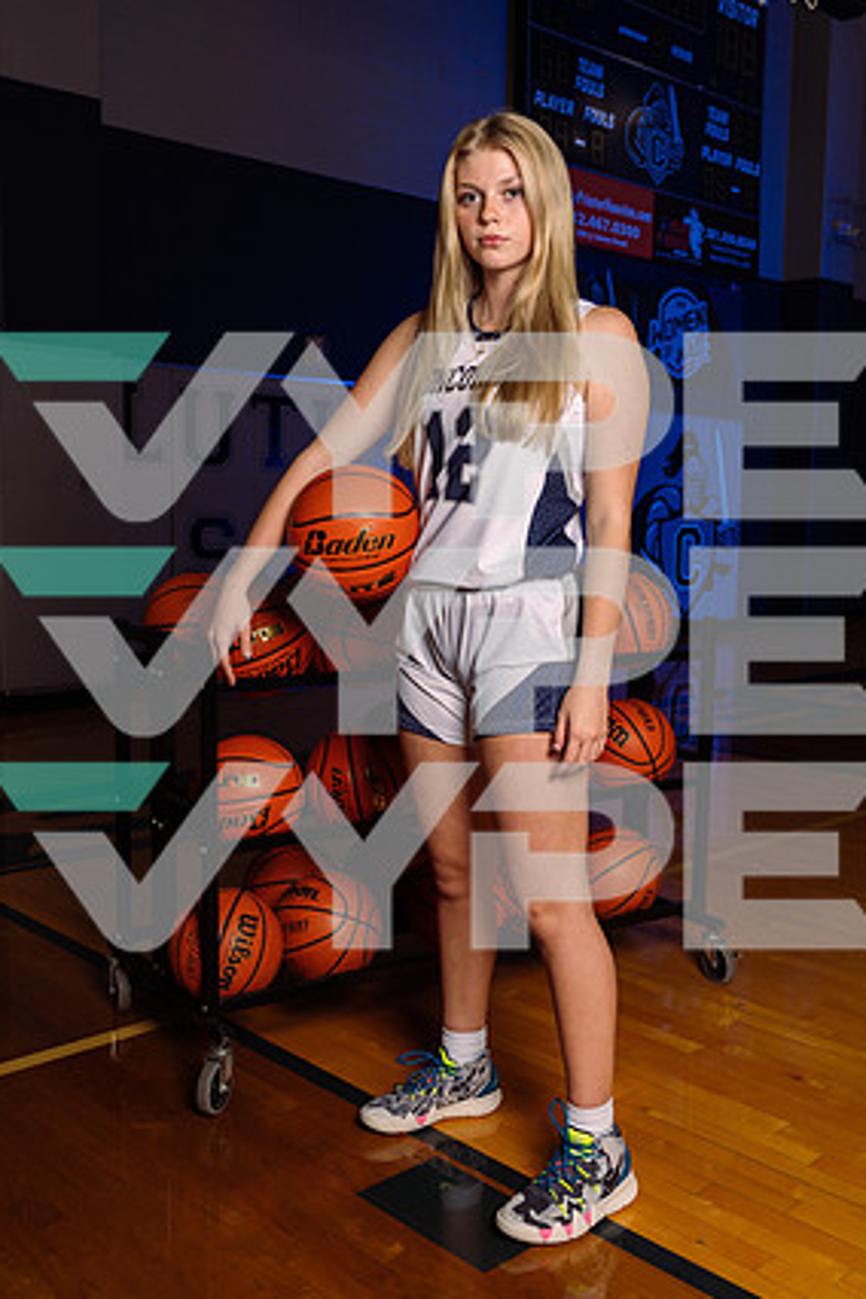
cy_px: 643
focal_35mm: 37
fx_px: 1335
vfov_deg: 51.9
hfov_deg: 35.9
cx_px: 442
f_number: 6.3
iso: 320
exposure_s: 1/250
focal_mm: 35
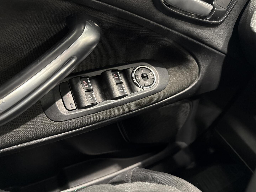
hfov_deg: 71.6
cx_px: 128
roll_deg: -17.2
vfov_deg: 56.8
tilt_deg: -42.5
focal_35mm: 24
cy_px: 96
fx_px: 177
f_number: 1.78
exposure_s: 1/33
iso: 800
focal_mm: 6.76
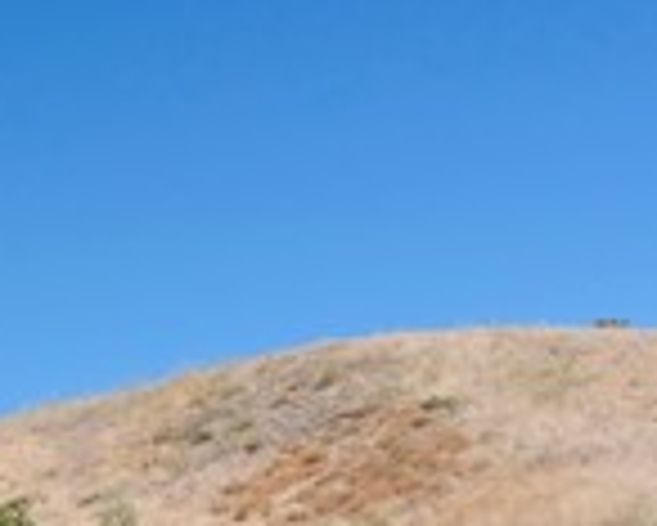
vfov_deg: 20.9
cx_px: -392
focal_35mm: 66
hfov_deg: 22.3
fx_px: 1284
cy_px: 704
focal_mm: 16
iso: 100
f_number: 9
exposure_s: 1/250
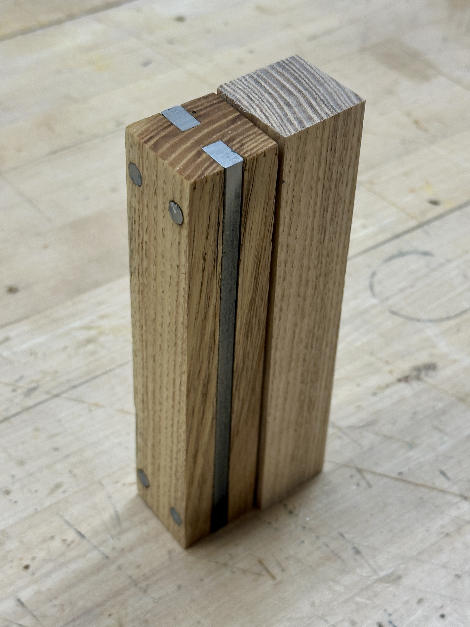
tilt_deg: -40.5
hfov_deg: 28.6
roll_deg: -3.6
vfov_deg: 37.5
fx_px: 923
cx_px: 231
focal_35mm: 51
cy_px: 298
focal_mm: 6.86
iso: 80
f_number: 1.78
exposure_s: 1/60
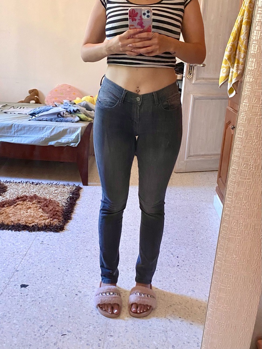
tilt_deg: -24.3
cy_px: 174
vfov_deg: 67.3
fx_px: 262
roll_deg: -3.1
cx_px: 131
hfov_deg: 53.1
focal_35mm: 26
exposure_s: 1/50
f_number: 1.8
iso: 400
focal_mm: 4.25
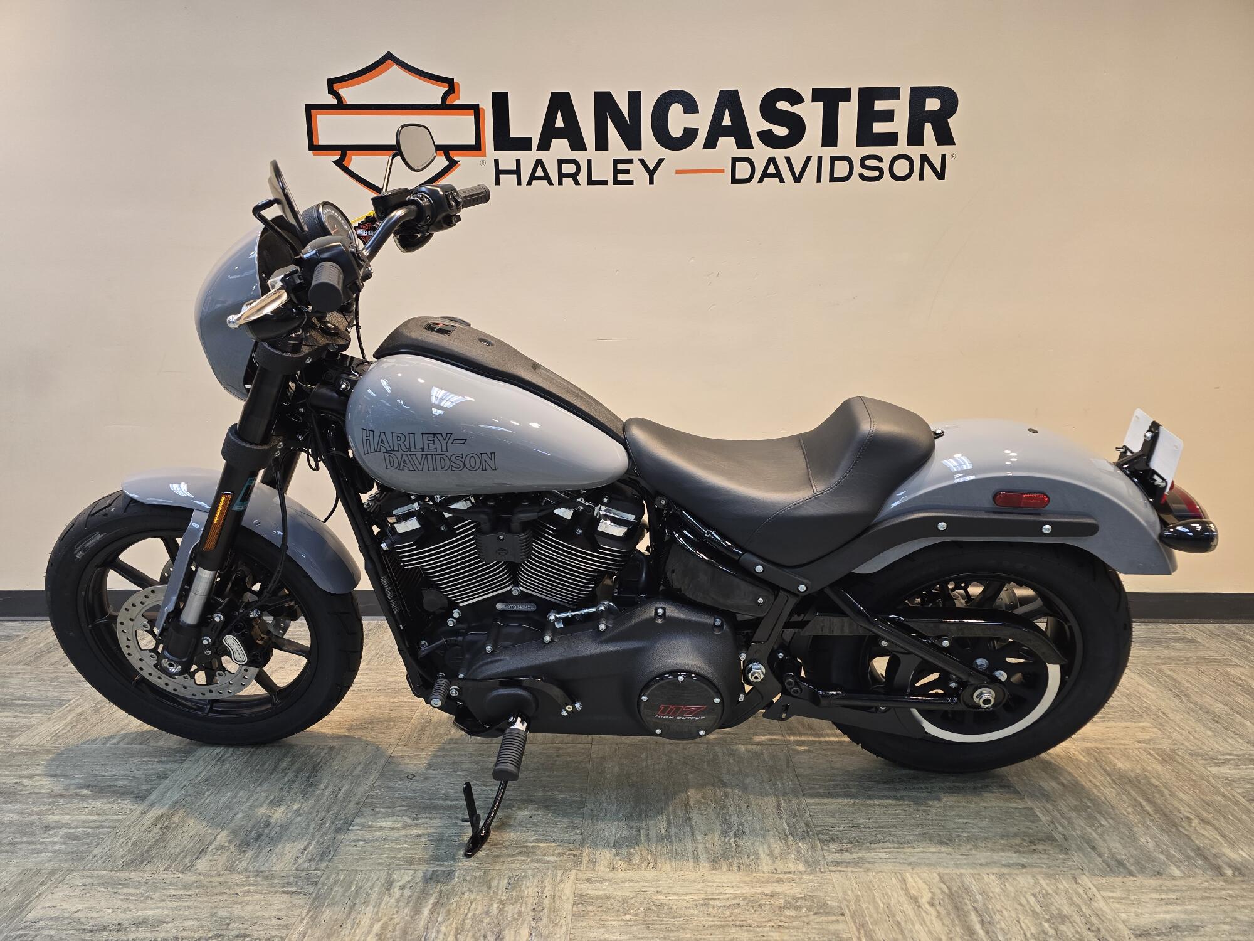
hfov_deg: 73.9
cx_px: 627
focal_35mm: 23
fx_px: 833
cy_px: 470
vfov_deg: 58.9
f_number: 1.7
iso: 200
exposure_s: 1/120
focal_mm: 6.3
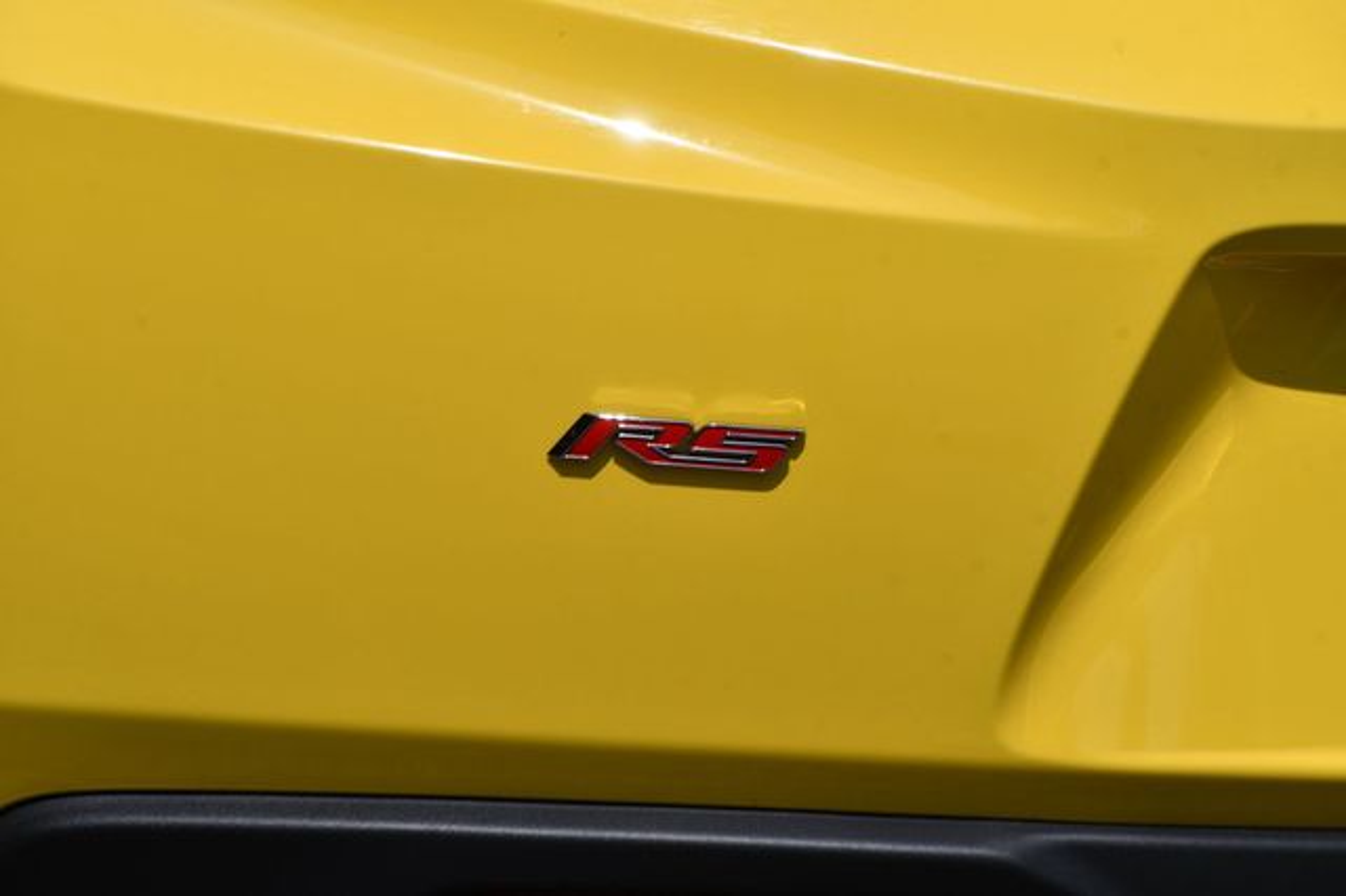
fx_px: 7548
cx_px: 673
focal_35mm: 202
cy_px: 448
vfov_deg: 6.8
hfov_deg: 10.2
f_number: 10
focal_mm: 135
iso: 100
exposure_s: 1/400
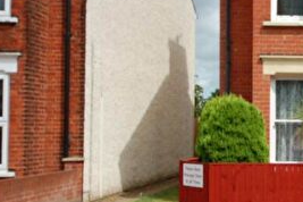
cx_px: 348
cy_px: 120
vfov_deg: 21.5
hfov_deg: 28.4
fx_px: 530
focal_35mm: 63
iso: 200
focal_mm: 16
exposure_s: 1/320
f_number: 9
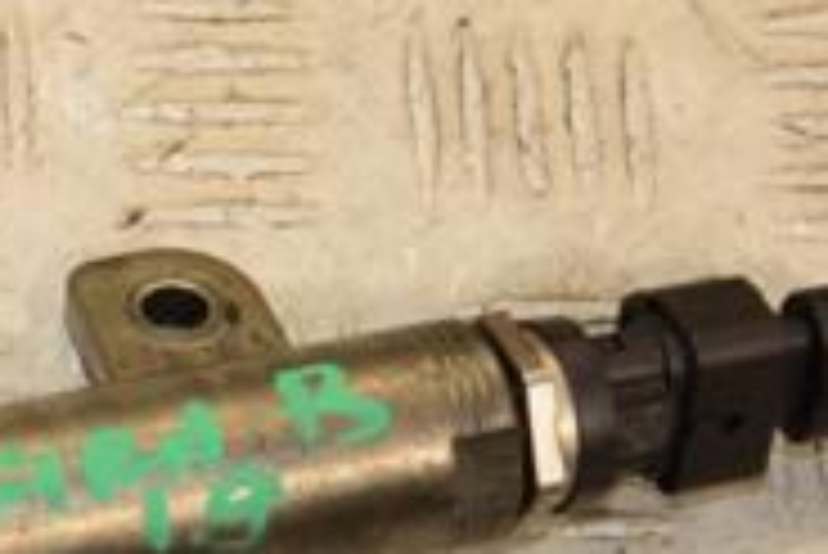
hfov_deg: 10.8
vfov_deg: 7.4
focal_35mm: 186
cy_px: 464
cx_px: -256
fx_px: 4281
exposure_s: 1/200
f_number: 8
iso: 800
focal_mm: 38
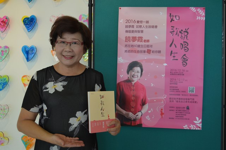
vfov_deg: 30.7
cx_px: 113
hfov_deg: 45.0
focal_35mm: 44
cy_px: 75
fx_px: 273
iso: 400
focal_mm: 29
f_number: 4.5
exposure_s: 1/60
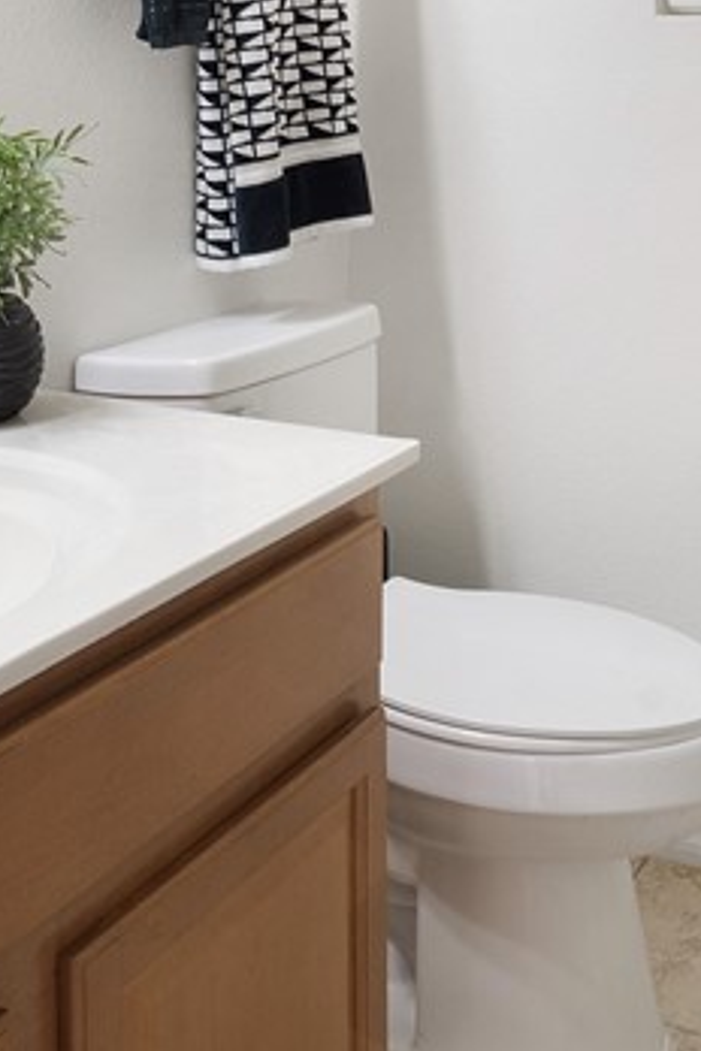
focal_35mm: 50
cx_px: 444
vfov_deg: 36.3
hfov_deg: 26.9
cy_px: 39
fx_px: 1460
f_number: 10
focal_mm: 16
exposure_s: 1/20
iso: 500
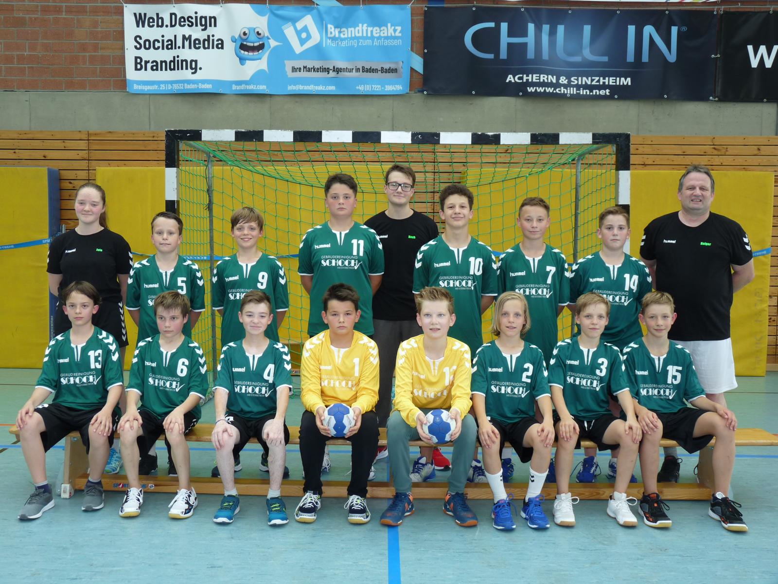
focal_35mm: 37
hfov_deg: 50.1
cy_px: 292
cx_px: 389
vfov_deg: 38.7
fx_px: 832
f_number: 3
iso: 100
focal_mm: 6.5
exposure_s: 1/30
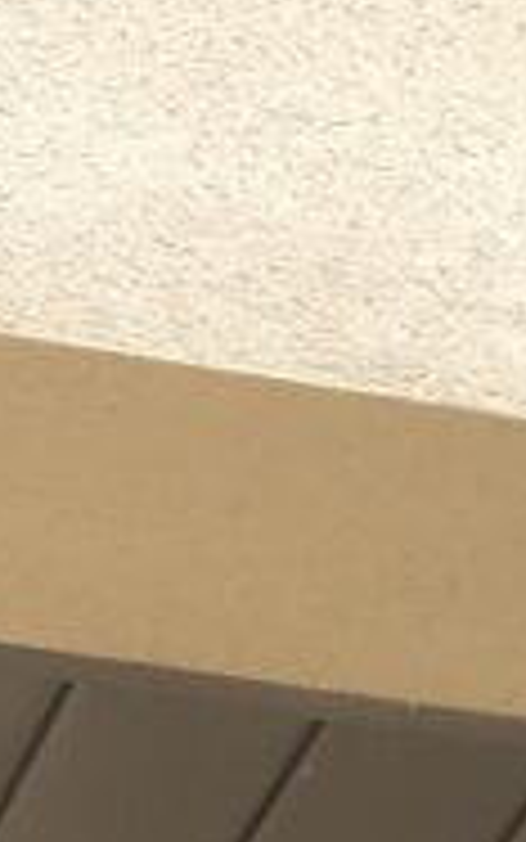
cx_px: -890
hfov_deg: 7.2
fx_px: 3850
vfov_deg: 10.9
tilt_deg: +29.5
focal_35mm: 168
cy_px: 1878
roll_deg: +1.2
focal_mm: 4.15
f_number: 2.2
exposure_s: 1/818
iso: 25
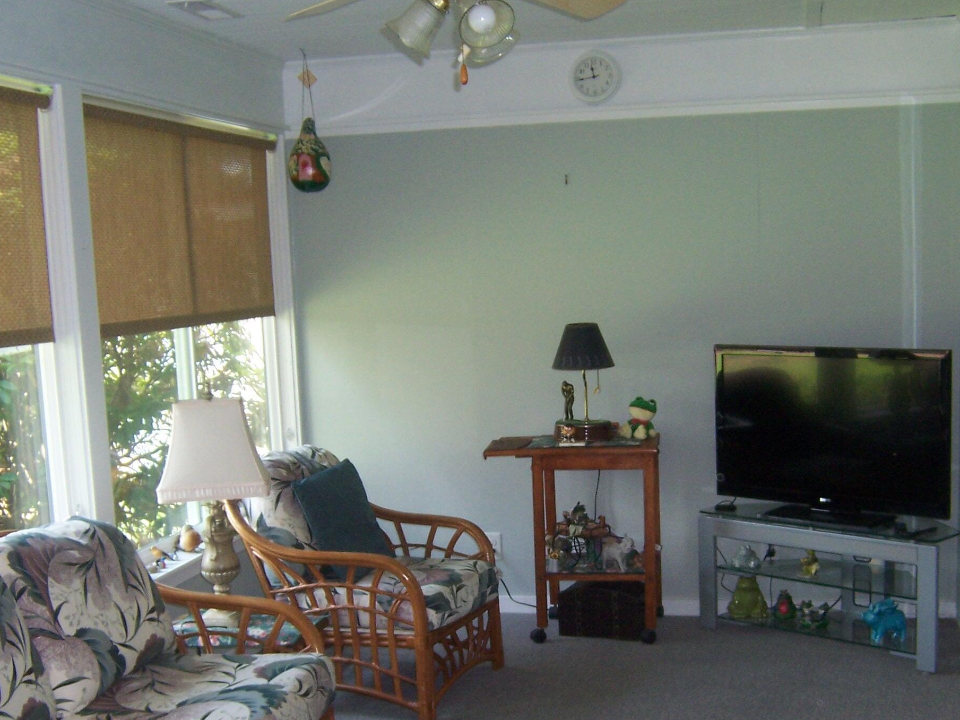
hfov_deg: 40.4
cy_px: 492
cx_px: 485
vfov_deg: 30.6
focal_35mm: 47
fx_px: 1304
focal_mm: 5.5
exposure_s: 1/60
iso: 140
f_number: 2.8
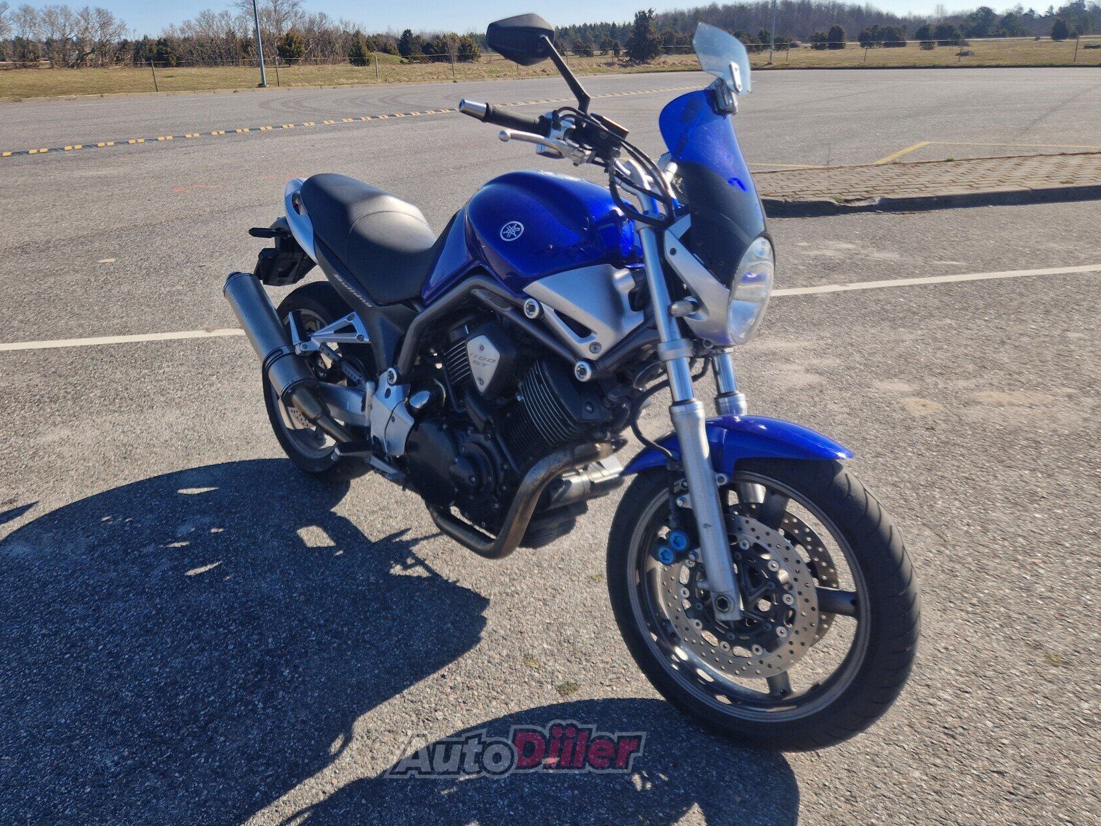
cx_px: 515
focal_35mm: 27
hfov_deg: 65.3
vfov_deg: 51.2
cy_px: 360
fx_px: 859
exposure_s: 1/1200
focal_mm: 5.4
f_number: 1.8
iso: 50
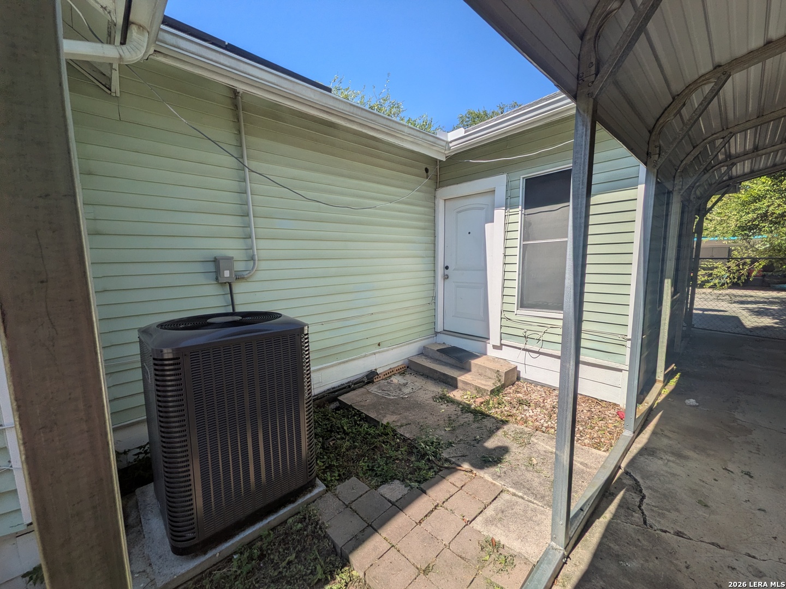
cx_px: 393
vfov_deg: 85.7
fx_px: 318
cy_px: 294
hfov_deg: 102.1
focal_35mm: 14
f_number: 2.2
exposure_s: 1/3205
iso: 49
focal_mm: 1.85
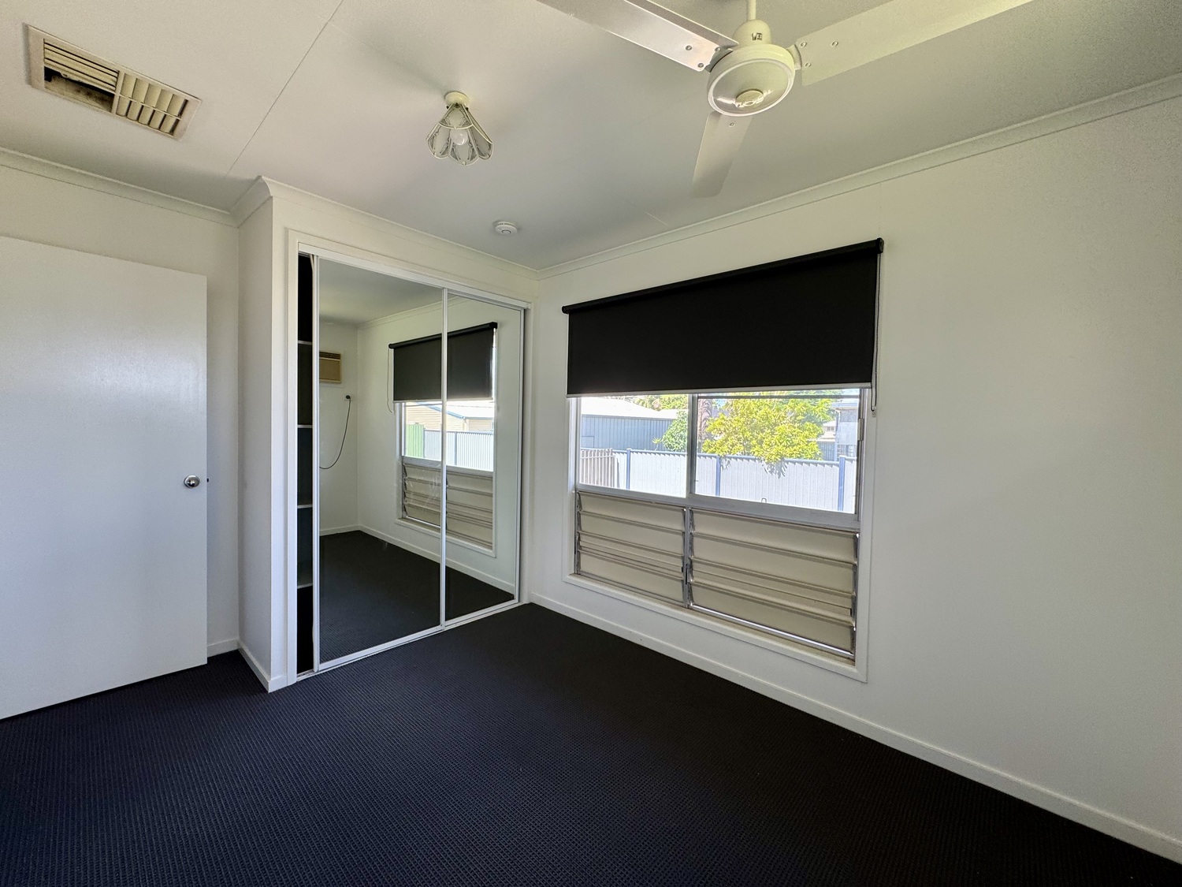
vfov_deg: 85.7
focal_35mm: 14
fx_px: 478
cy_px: 444
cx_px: 591
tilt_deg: -1.4
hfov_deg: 102.1
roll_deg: -0.8
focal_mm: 2.22
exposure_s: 1/126
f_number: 2.2
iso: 40
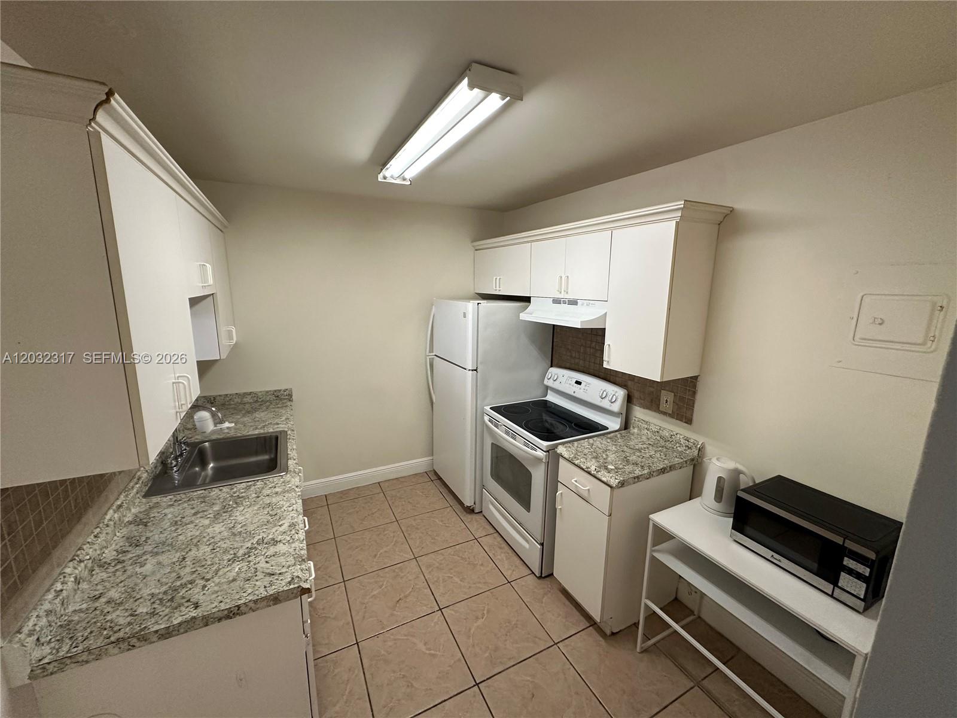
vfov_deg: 85.7
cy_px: 359
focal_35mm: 14
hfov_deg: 102.1
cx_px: 478
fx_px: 387
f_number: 2.2
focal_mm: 2.2
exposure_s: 1/120
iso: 250
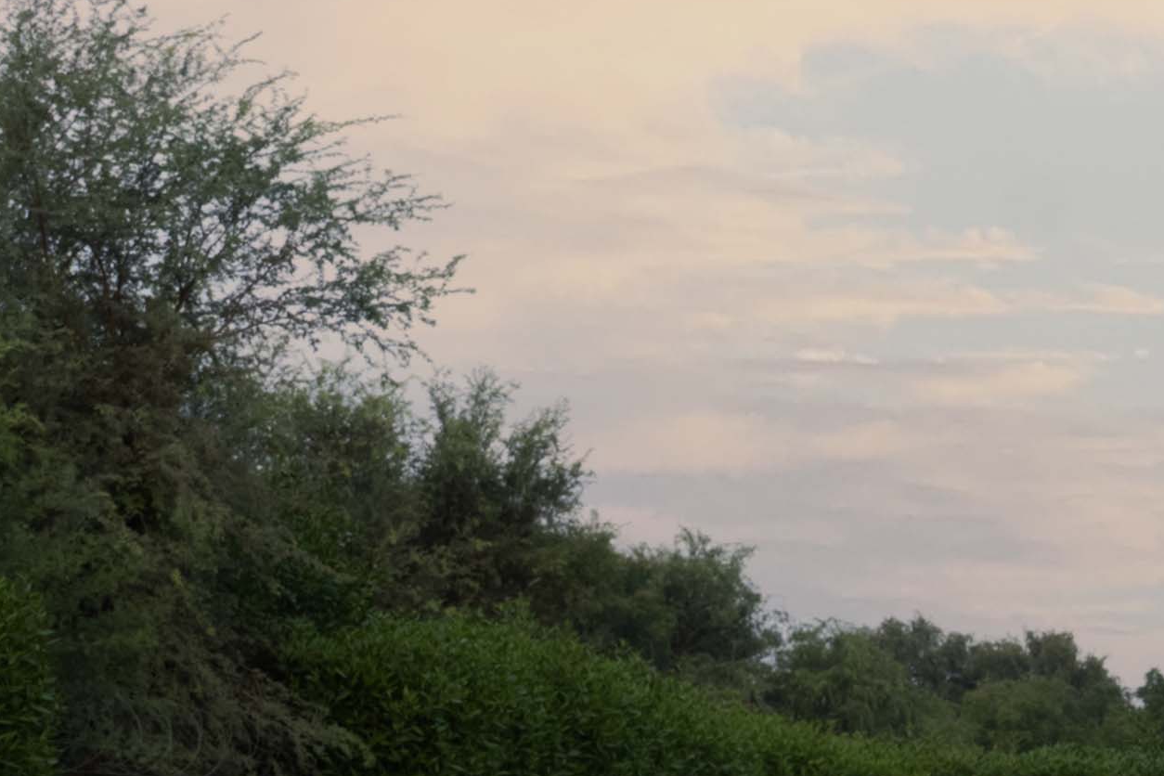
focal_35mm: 158
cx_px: 1510
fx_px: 5108
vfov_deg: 8.7
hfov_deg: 12.6
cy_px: 566
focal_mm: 24
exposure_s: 1/100
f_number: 10
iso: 125
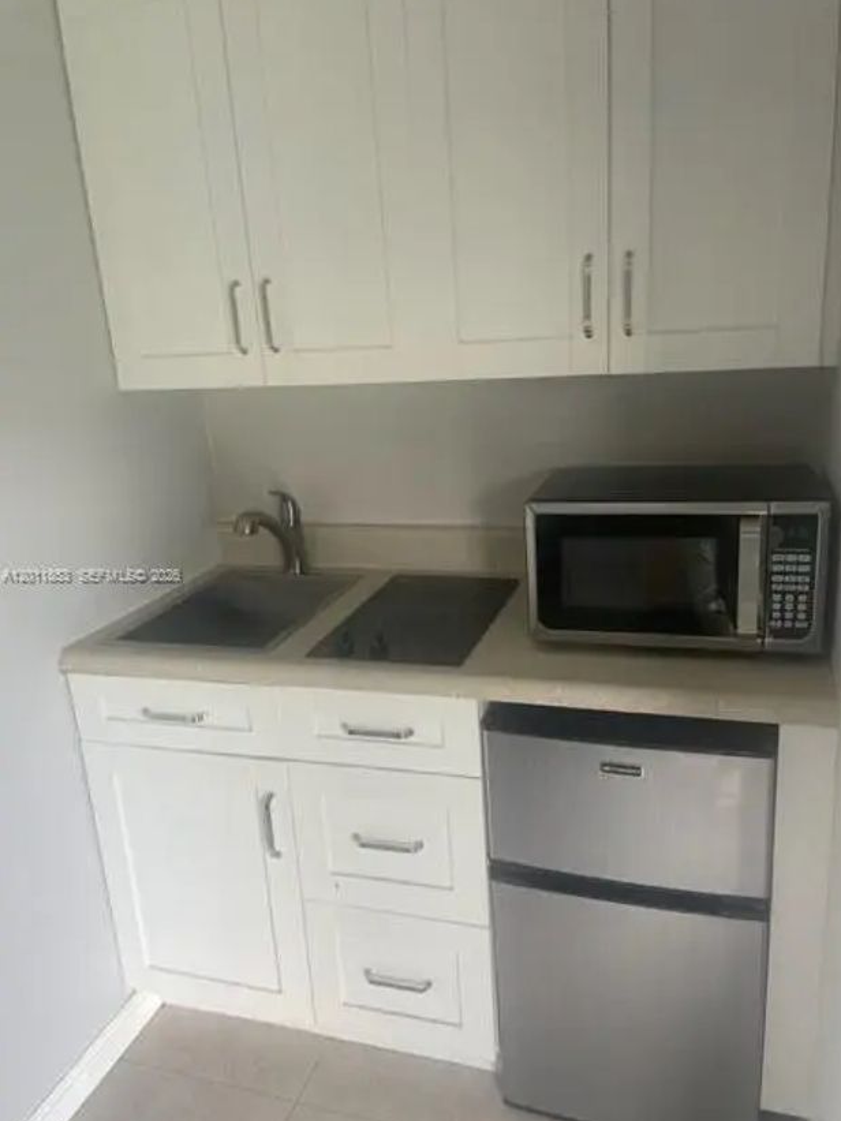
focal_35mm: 27
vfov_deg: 65.3
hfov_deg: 51.4
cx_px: 436
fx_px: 874
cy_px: 576
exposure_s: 1/121
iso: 100
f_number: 1.6
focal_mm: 4.2
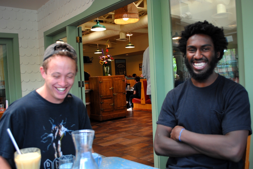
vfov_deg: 40.1
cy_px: 84
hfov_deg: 57.2
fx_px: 232
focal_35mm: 33
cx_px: 126
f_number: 4
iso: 400
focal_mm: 22
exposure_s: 1/30
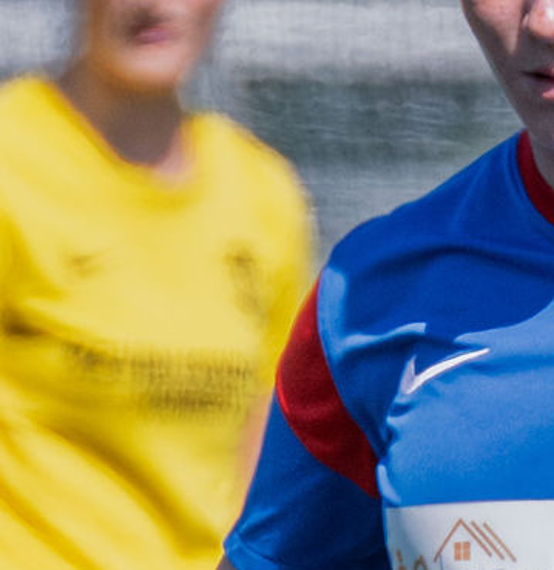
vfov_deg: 0.4
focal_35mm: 4008
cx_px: 259
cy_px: 931
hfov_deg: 0.4
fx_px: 73589
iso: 360
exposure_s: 1/1250
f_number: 5.6
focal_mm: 400
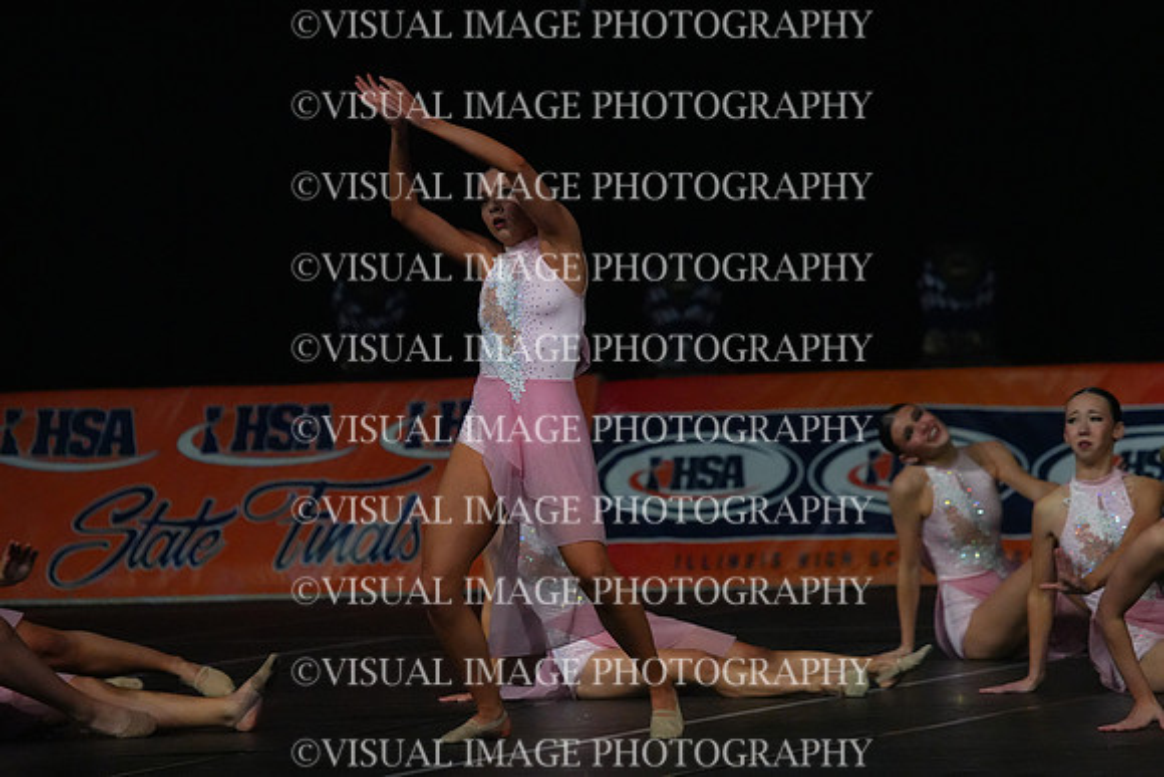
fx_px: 8408
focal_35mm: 260
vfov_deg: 5.3
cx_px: 582
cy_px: 388
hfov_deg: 7.9
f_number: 5.6
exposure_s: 1/1000
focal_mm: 260
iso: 12800
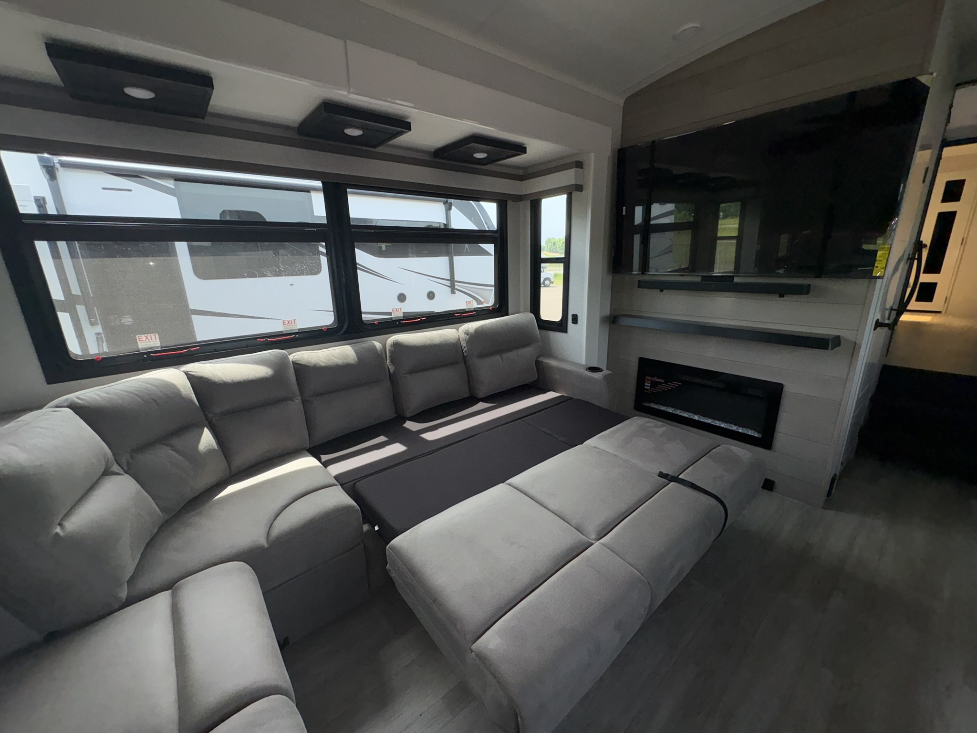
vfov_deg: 85.7
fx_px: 395
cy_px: 366
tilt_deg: -14.0
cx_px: 488
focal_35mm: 14
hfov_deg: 102.1
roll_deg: +2.9
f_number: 2.2
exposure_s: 1/138
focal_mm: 2.22
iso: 32
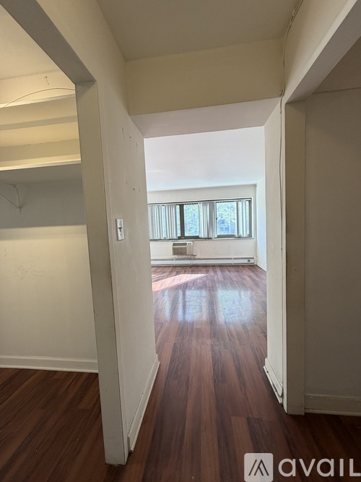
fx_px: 195
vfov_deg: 102.1
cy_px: 241
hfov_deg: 85.7
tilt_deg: -3.9
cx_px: 180
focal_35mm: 14
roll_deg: +2.2
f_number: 2.2
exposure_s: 1/120
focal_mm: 2.22
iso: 125
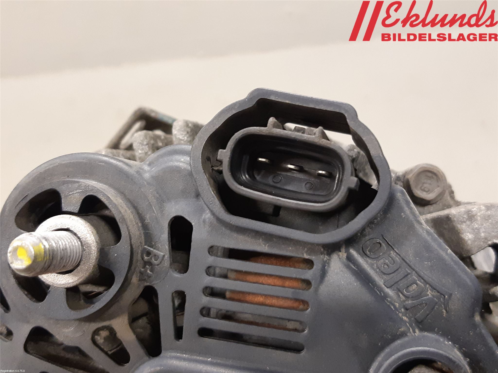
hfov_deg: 67.3
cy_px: 186
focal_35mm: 26
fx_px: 374
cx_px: 249
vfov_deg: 53.1
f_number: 1.7
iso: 250
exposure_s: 1/33
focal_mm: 3.93
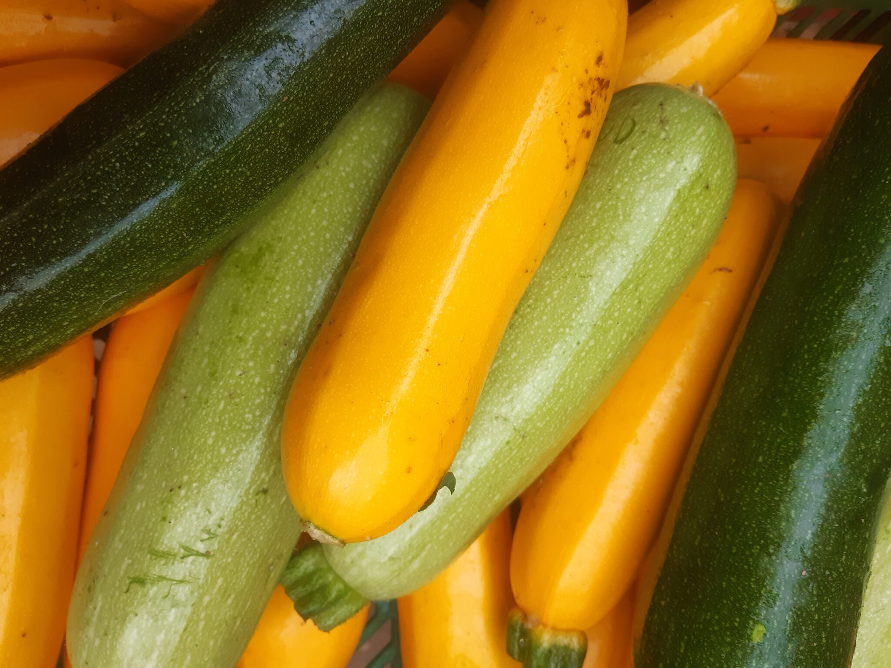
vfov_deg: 53.1
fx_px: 669
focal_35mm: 26
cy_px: 334
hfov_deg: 67.3
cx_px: 446
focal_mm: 3.92
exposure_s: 1/50
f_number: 1.7
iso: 64
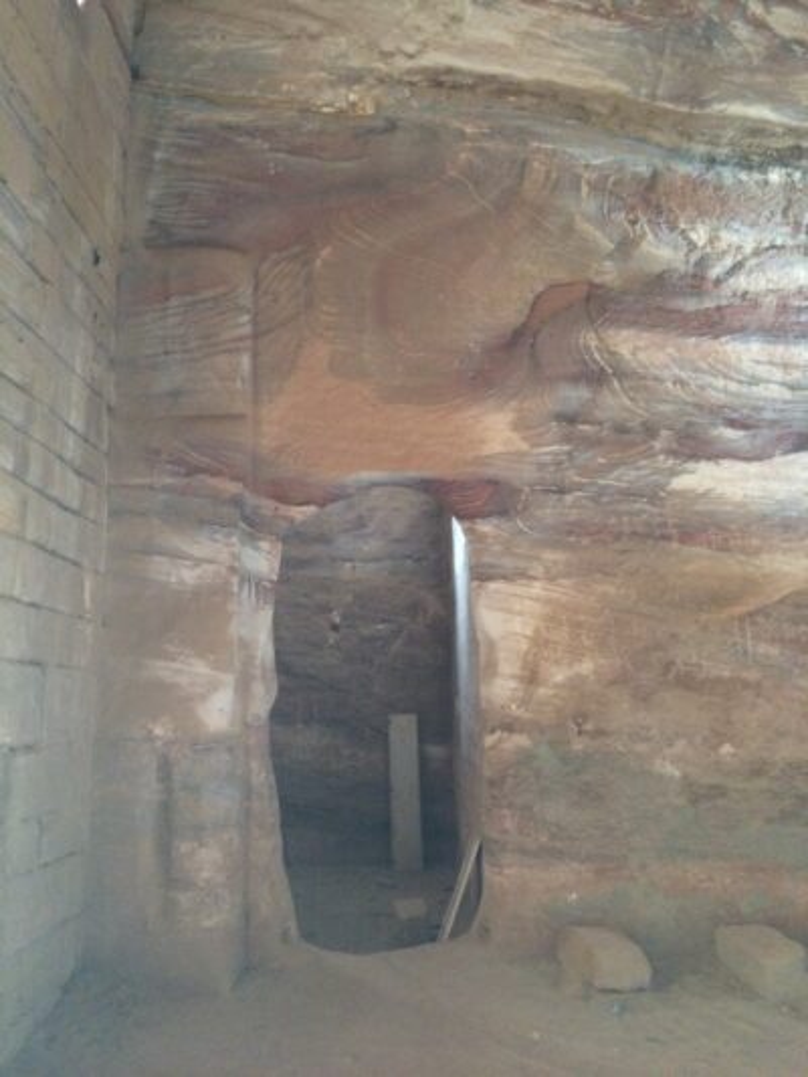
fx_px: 933
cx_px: 404
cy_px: 538
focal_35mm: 30
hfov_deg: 46.8
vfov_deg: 60.0
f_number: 2.2
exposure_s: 1/15
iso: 400
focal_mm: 4.12
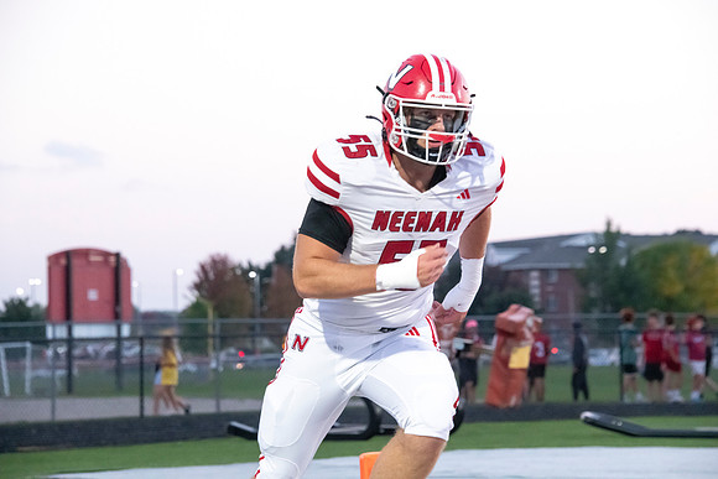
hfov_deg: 14.2
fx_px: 2892
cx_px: 359
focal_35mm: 145
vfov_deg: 9.5
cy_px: 240
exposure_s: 1/400
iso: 10000
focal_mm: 145
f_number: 7.1
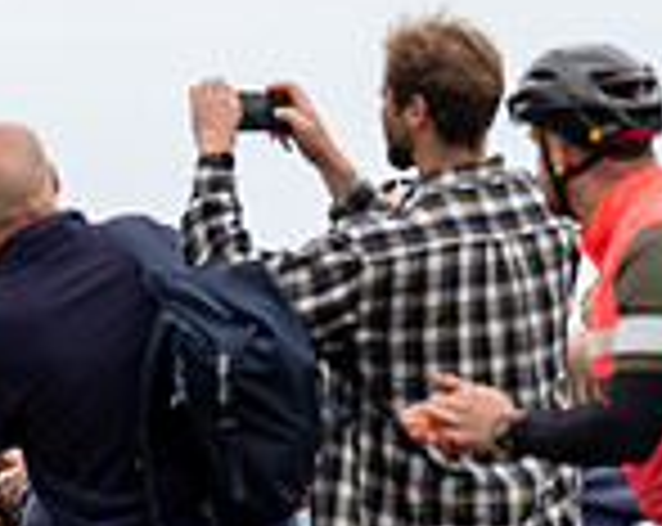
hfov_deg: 3.1
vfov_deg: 2.5
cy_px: 596
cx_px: -468
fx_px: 12202
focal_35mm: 624
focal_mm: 168
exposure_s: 1/1000
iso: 320
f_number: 3.5
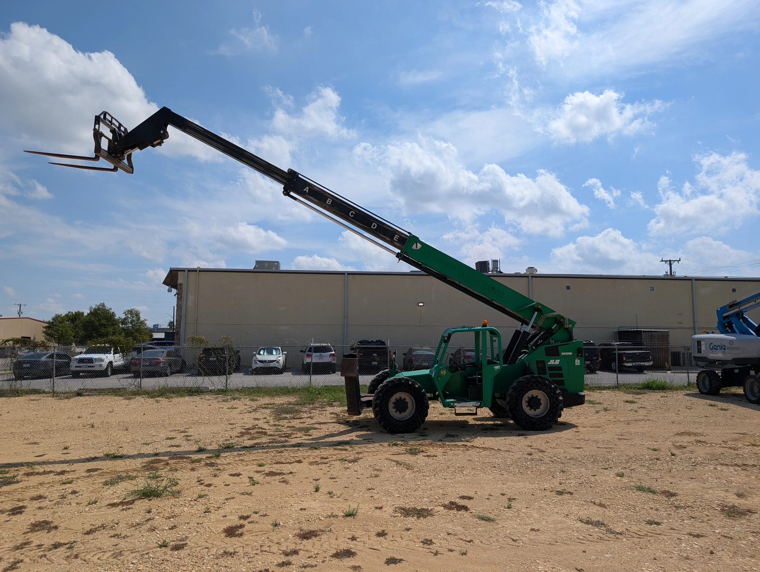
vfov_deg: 56.9
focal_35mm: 24
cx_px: 380
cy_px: 286
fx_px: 528
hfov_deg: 71.5
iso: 21
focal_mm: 6.9
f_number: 1.68
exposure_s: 1/2208
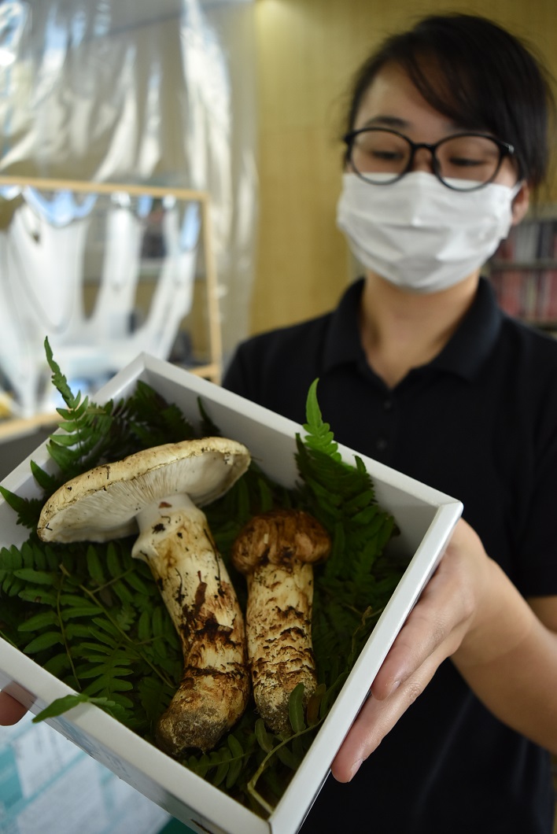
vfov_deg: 61.9
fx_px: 695
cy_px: 417
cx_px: 278
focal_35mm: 30
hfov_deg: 43.7
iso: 800
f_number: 4.5
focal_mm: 20
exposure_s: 1/400
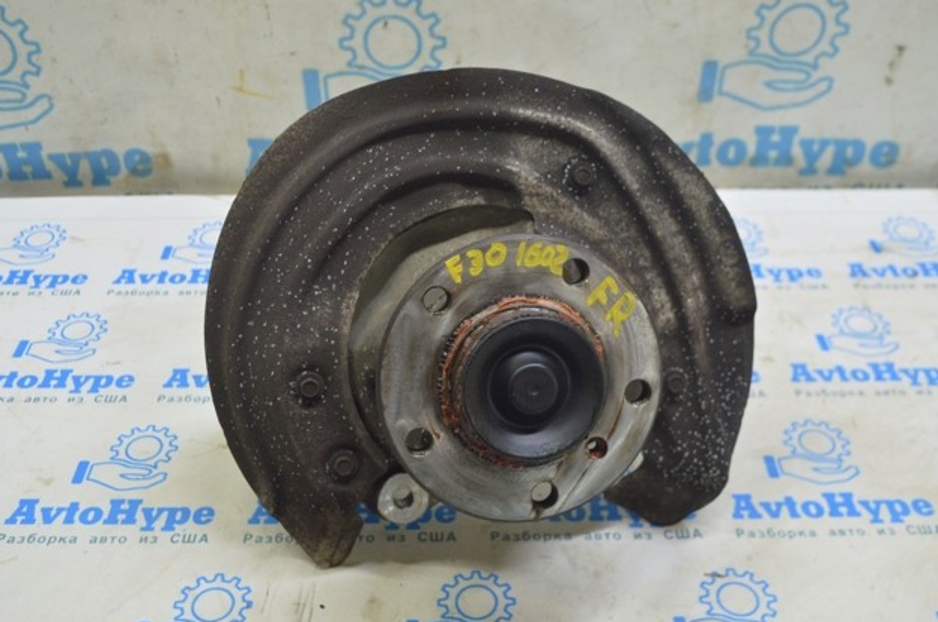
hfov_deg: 48.5
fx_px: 1041
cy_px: 306
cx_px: 458
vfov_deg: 33.3
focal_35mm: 40
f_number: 5.6
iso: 400
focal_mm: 26
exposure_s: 1/20
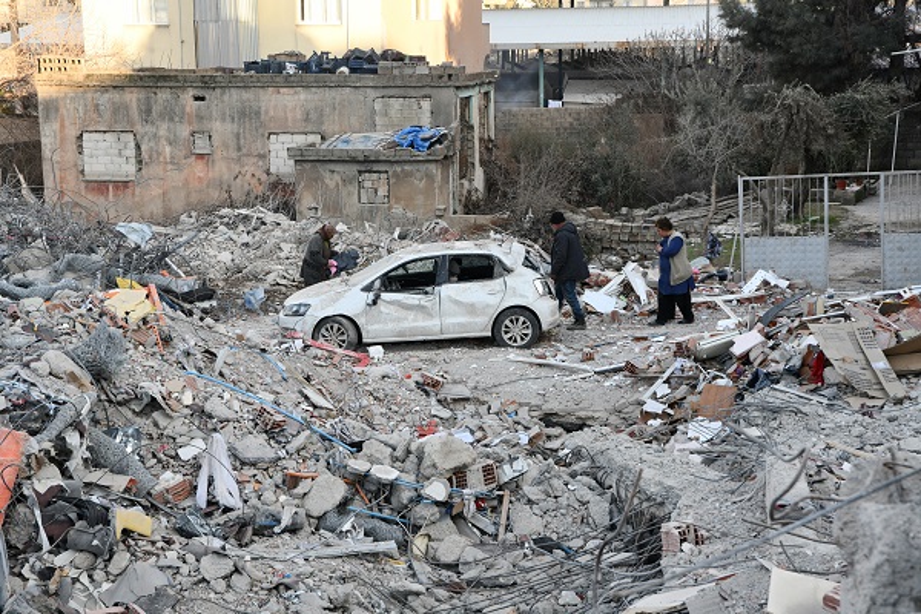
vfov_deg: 19.5
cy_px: 307
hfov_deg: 28.8
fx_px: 1791
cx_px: 460
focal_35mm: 70
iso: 320
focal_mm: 70
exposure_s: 1/200
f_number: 7.1
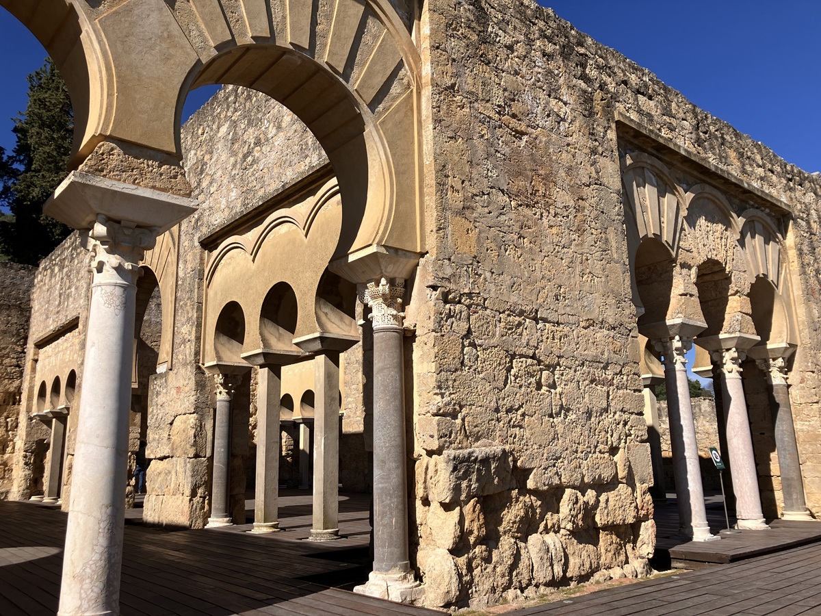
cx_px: 410
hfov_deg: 63.4
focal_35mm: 28
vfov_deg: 49.7
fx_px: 664
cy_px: 308
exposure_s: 1/2703
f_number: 1.8
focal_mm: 3.99
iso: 32
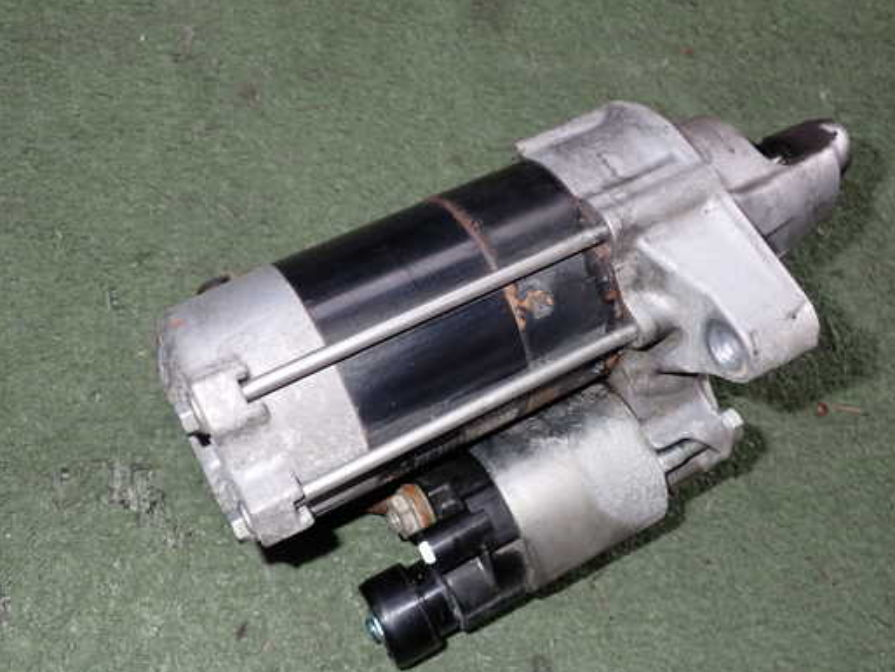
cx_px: 463
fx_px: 905
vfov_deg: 40.7
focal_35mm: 35
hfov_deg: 52.6
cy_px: 348
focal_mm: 5.4
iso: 200
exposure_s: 1/30
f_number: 6.3
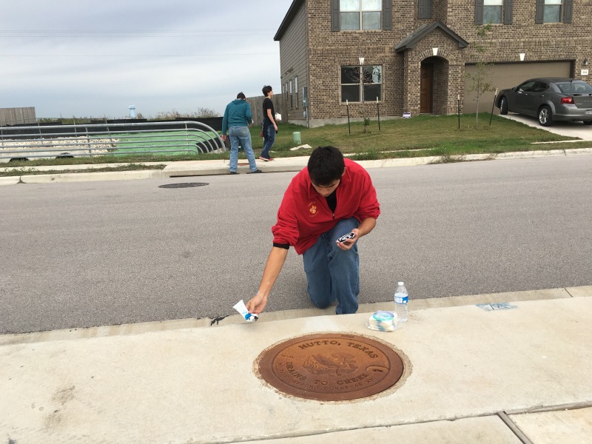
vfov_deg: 48.2
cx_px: 296
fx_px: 496
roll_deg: +3.1
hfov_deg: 61.7
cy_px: 222
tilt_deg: -11.5
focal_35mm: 29
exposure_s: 1/874
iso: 25
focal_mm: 4.15
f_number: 2.2
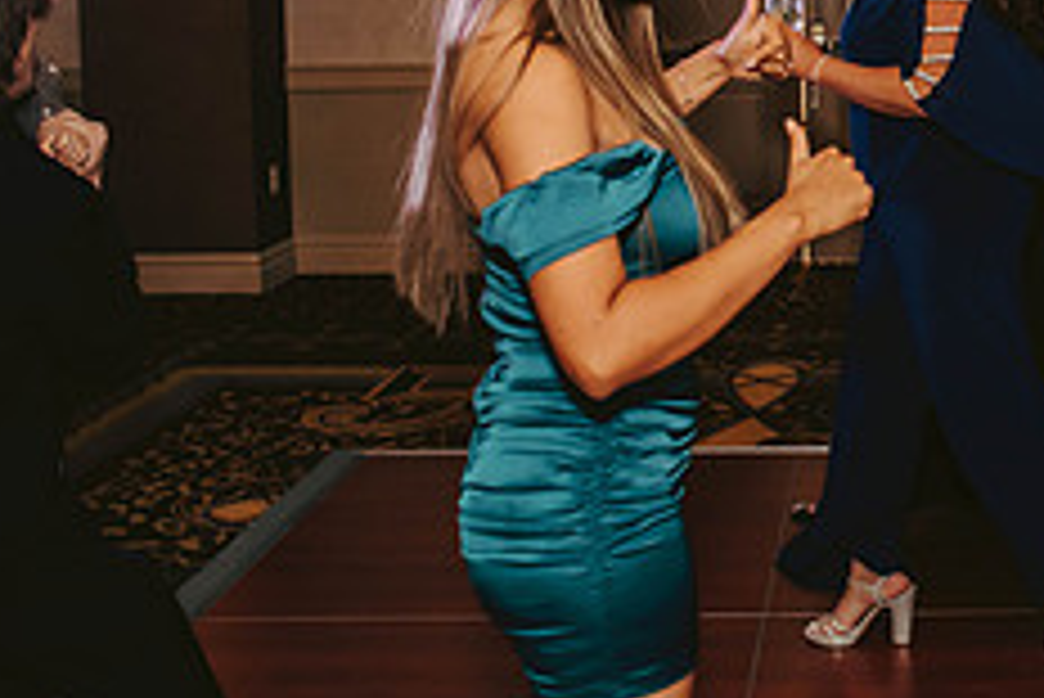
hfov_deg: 31.7
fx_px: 1741
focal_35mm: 60
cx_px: 945
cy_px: 38
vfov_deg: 22.0
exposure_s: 1/100
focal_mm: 24
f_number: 2.8
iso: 800
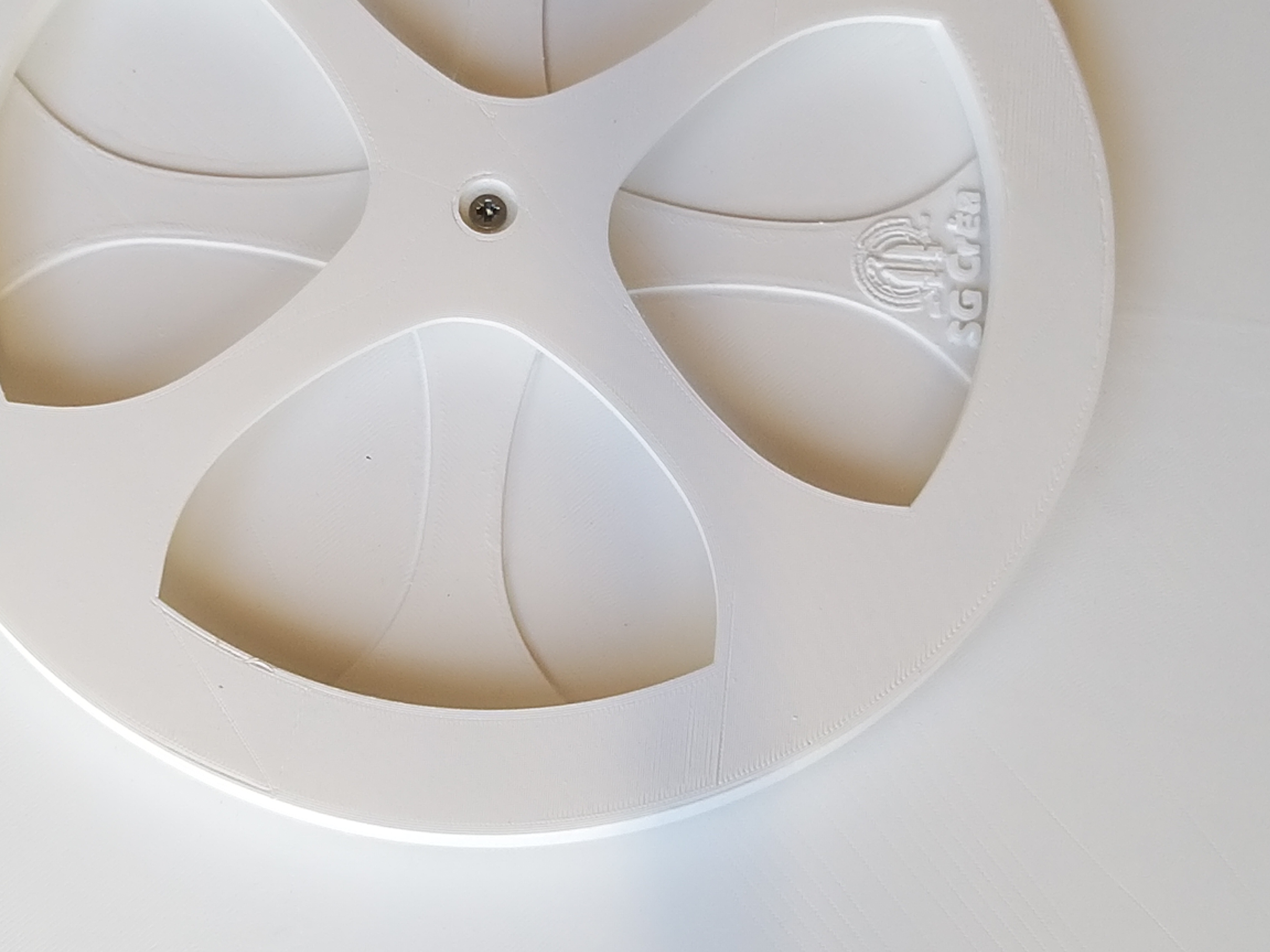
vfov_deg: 31.4
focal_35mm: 46
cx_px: 489
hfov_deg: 41.0
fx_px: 1687
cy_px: 354
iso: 64
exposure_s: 1/100
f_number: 1.7
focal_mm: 3.93
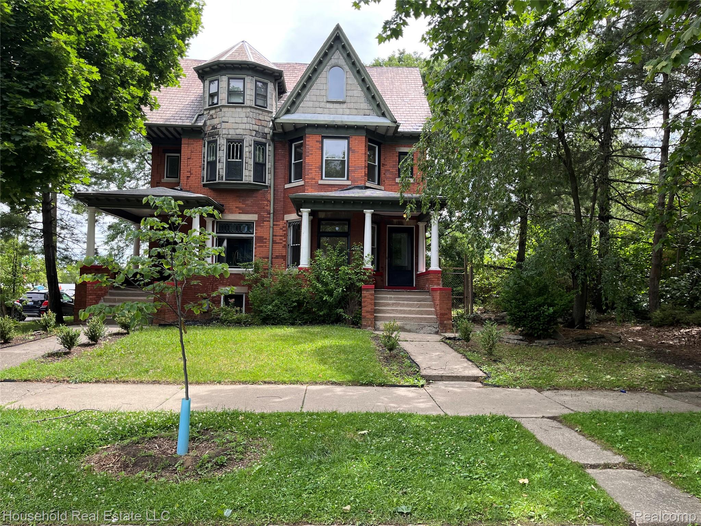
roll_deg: -2.2
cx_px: 350
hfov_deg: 67.3
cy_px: 263
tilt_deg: +3.5
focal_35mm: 26
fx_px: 527
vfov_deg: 53.1
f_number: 1.6
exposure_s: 1/676
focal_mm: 5.1
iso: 50
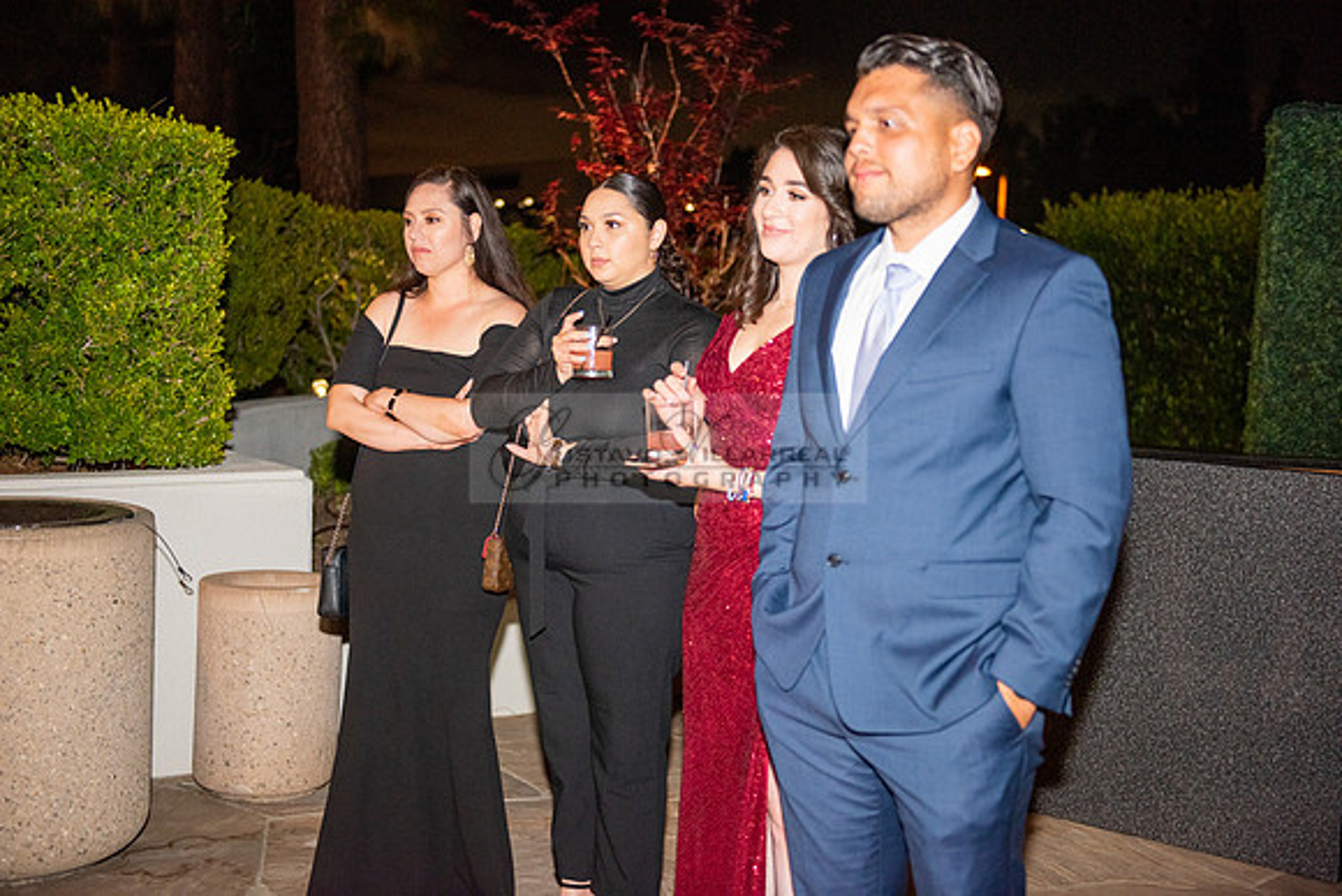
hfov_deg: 41.1
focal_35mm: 48
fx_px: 1790
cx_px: 671
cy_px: 448
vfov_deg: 28.1
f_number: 2.8
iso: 1250
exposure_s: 1/125
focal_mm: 48
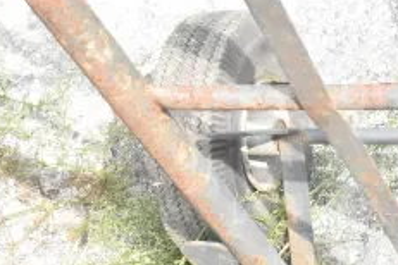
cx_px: 476
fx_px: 1404
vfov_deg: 10.8
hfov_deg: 15.6
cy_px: 178
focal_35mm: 127
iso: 6400
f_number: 11
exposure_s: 1/800
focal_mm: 32
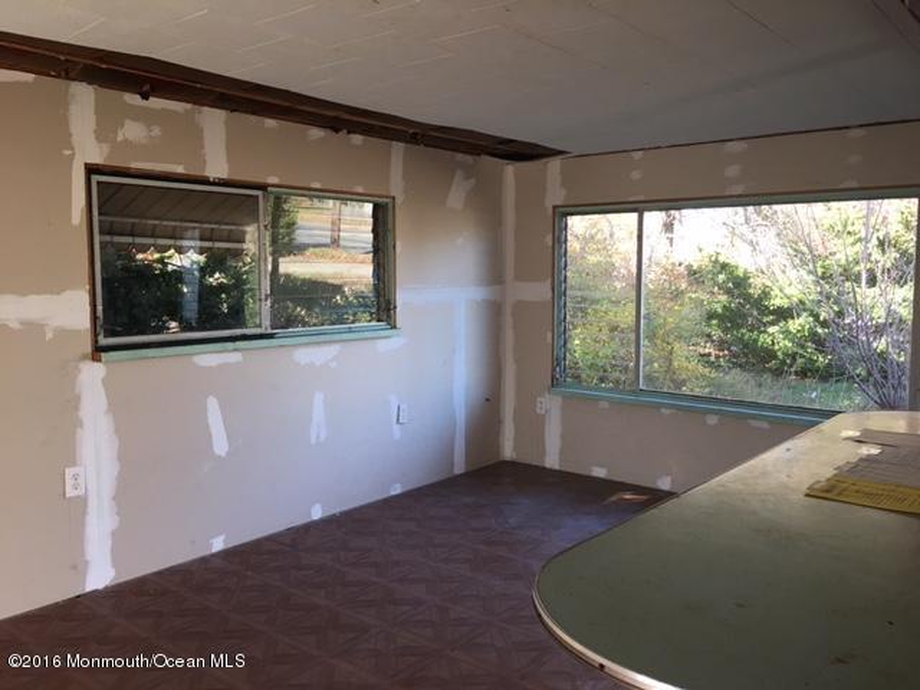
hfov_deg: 61.7
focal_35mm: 29
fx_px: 771
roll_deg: +1.0
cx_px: 460
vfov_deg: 48.2
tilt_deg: -5.1
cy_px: 345
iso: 32
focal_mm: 4.15
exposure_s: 1/40
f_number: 2.2
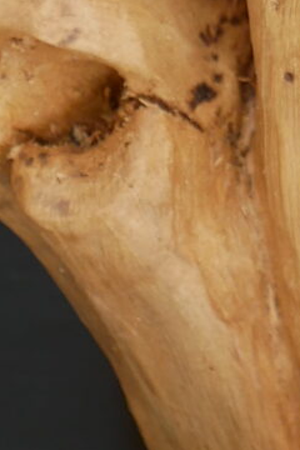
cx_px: 620
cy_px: -292
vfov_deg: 5.5
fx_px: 4625
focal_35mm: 370
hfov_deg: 3.7
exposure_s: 1/80
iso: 200
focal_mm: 25
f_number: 1.7
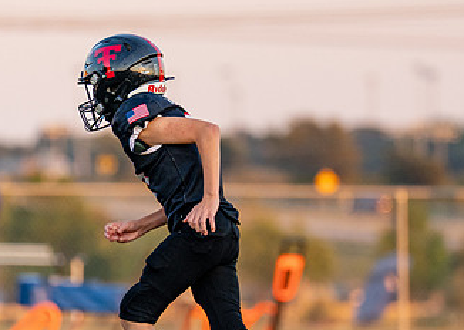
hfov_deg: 3.1
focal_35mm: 648
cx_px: 180
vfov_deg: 2.2
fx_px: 8529
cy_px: 193
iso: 800
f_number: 2.8
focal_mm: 200
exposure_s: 1/1250
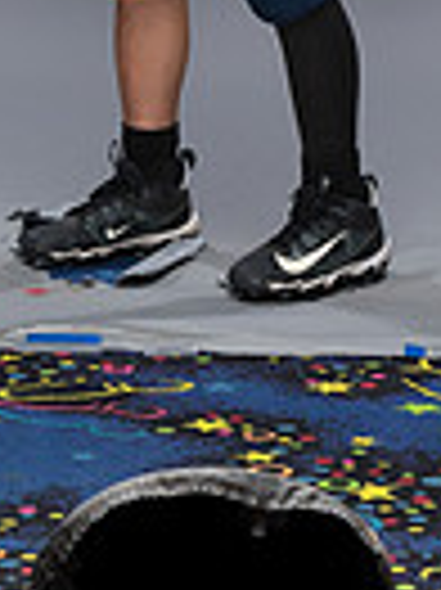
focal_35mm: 264
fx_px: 4492
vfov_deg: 7.3
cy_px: -401
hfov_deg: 5.6
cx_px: 243
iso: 320
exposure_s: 1/250
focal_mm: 80
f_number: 6.3
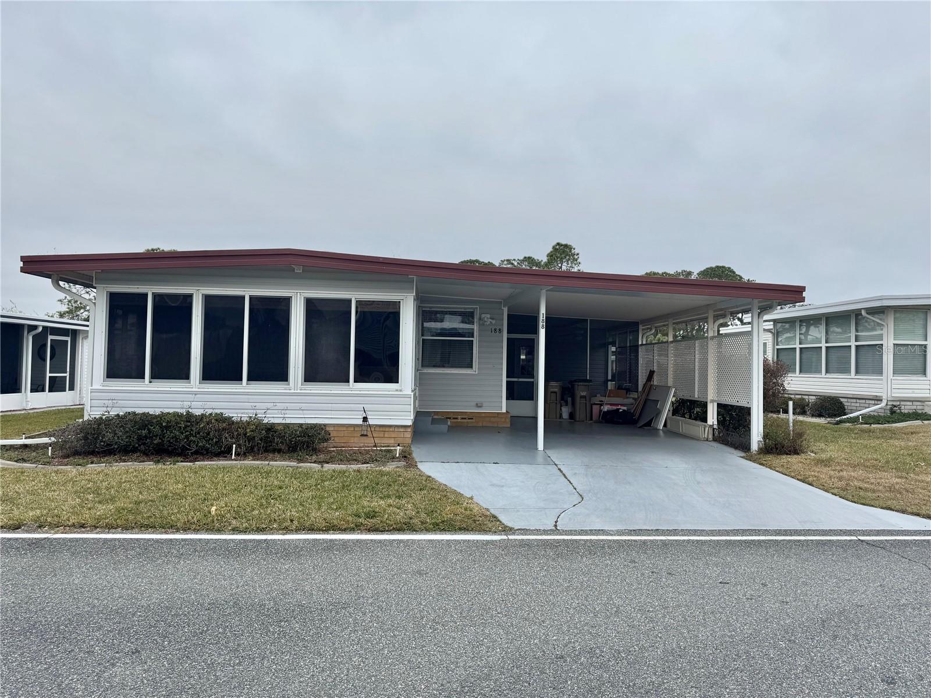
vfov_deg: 56.8
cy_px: 349
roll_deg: -1.6
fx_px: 645
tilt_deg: +0.8
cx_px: 466
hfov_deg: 71.6
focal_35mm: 24
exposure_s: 1/2833
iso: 80
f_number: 1.78
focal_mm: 6.76
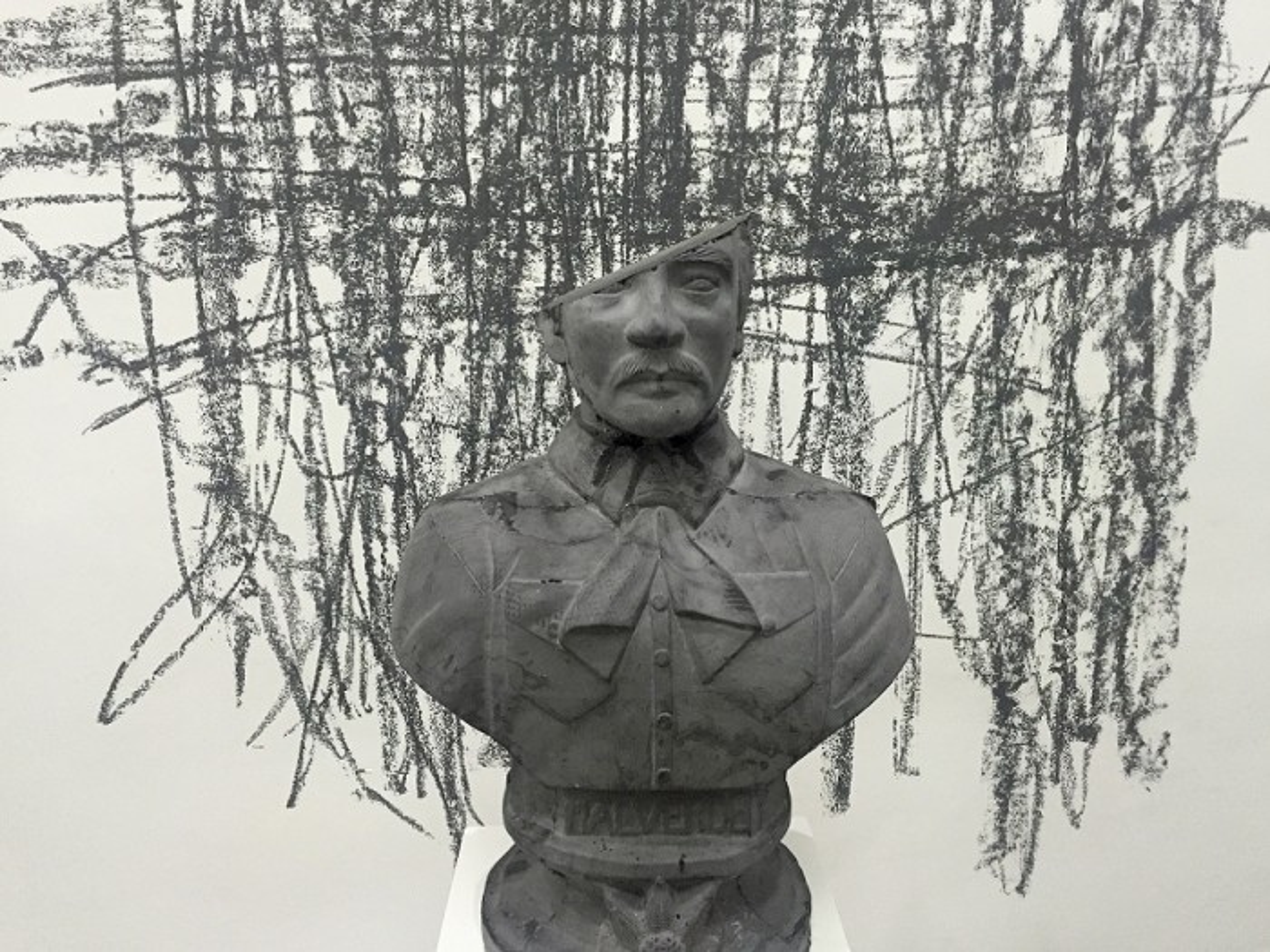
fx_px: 1064
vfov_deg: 48.2
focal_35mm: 29
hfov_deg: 61.7
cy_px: 476
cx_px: 635
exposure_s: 1/30
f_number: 2.2
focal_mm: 4.15
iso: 200
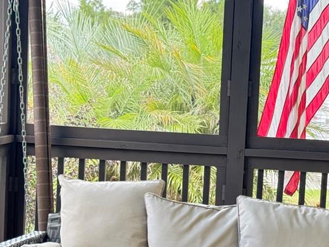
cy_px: 159
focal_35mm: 99
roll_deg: -3.2
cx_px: 242
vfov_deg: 14.9
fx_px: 941
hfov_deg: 19.7
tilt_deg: -5.5
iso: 100
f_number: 1.78
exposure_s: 1/95
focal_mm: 6.76
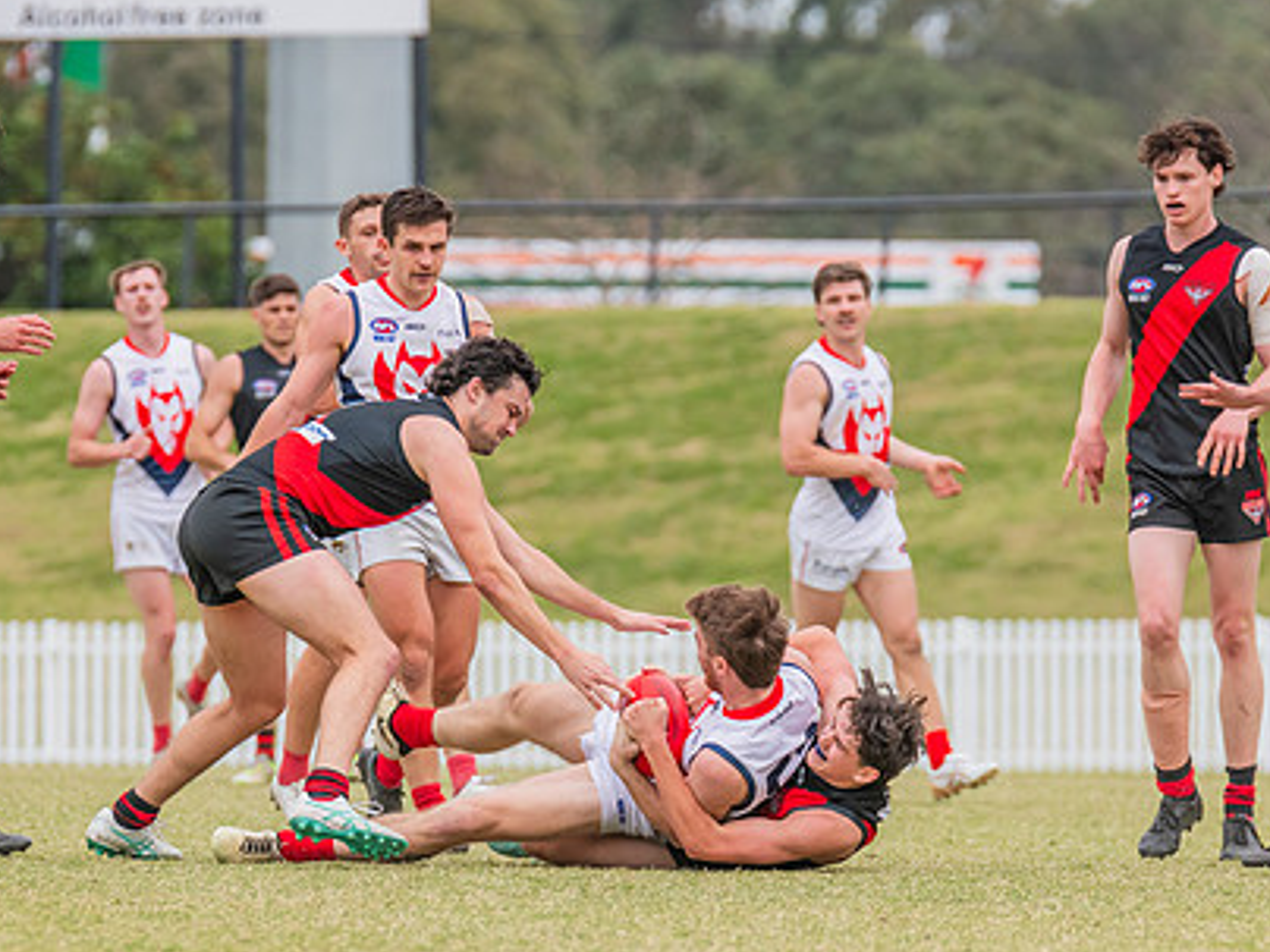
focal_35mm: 606
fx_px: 22233
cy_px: 573
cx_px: 566
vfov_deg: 2.5
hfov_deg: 3.3
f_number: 7.1
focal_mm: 380
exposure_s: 1/1250
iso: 800
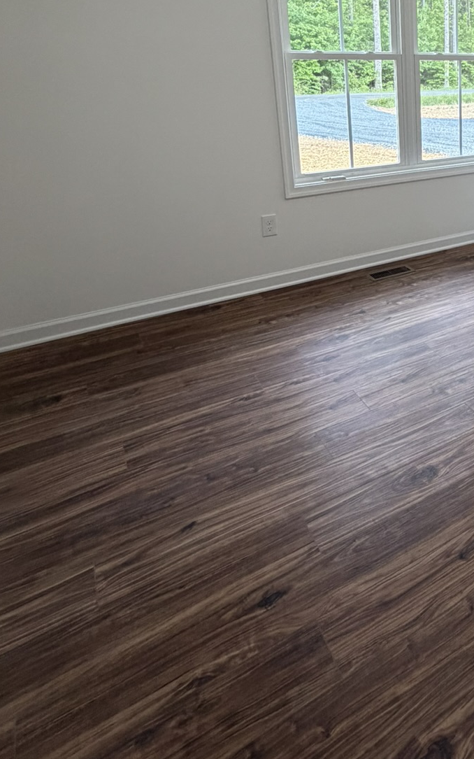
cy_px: 205
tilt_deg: -14.8
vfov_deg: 63.2
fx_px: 579
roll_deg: -1.3
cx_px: 528
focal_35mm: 28
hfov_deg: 37.0
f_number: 2.2
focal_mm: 2.22
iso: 200
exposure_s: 1/120
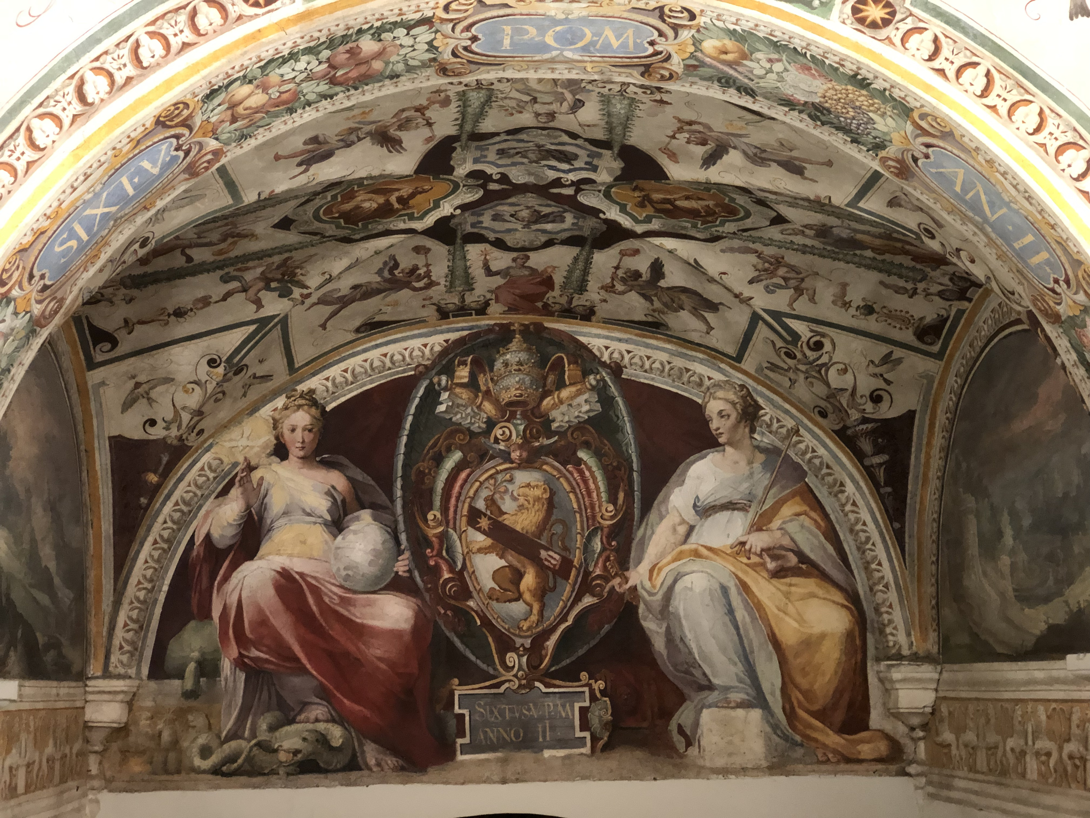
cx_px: 545
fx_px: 1637
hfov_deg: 36.8
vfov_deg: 28.0
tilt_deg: +5.0
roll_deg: +2.6
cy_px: 409
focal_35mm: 52
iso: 160
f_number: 2.4
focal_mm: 6
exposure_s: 1/11
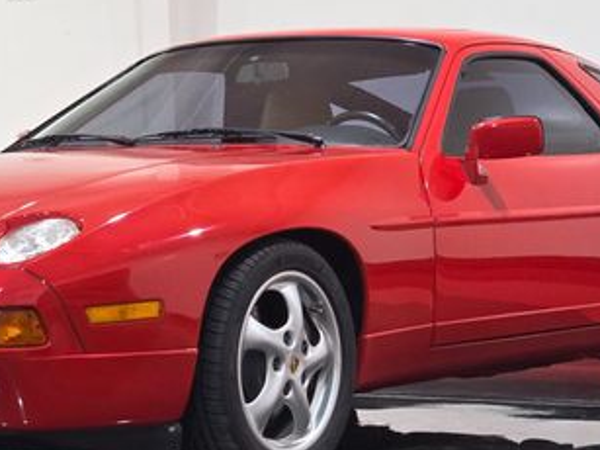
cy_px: 301
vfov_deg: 10.3
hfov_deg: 13.7
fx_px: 2495
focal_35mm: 144
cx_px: 180
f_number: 2.4
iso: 500
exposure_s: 1/120
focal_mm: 7.9
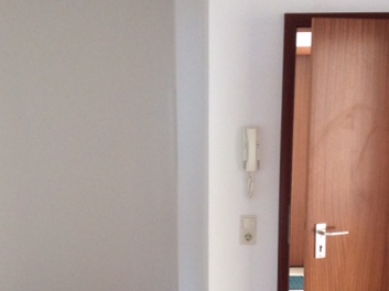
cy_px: 215
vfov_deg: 24.9
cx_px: 191
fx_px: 651
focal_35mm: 58
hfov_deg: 33.3
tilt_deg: -11.4
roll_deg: +1.3
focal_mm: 3.3
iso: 160
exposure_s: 1/24
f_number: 2.4
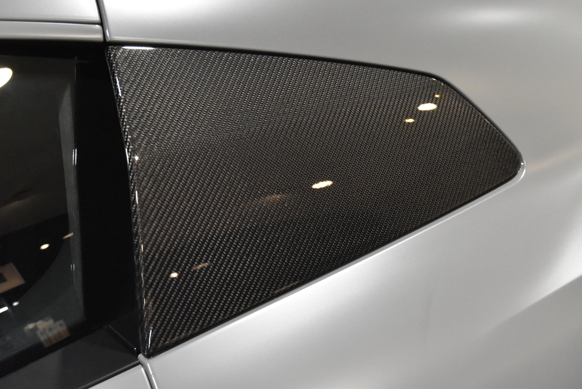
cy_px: 194
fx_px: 971
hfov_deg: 33.4
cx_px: 291
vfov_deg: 22.7
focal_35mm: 60
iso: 6400
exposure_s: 1/60
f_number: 8
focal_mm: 40
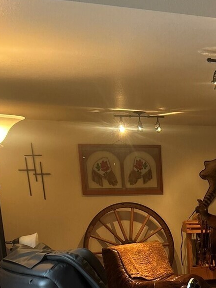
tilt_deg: -16.8
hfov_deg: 21.7
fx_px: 532
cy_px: 342
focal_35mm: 64
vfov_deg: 26.9
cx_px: 237
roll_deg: +0.6
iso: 200
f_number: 1.5
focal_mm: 5.7
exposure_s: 1/60
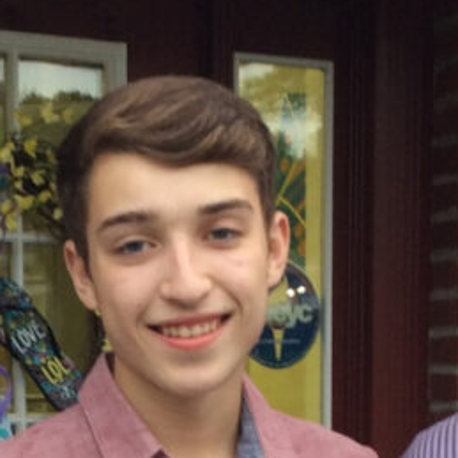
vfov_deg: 14.7
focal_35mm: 112
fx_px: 1677
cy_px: 638
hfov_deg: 15.5
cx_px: 136
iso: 40
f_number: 2.4
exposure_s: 1/24
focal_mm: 3.3
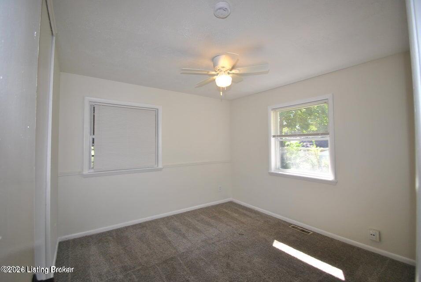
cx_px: 210
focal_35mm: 15
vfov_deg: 77.5
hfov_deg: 100.3
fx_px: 176
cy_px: 141
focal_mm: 10
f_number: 4.5
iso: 200
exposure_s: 1/60
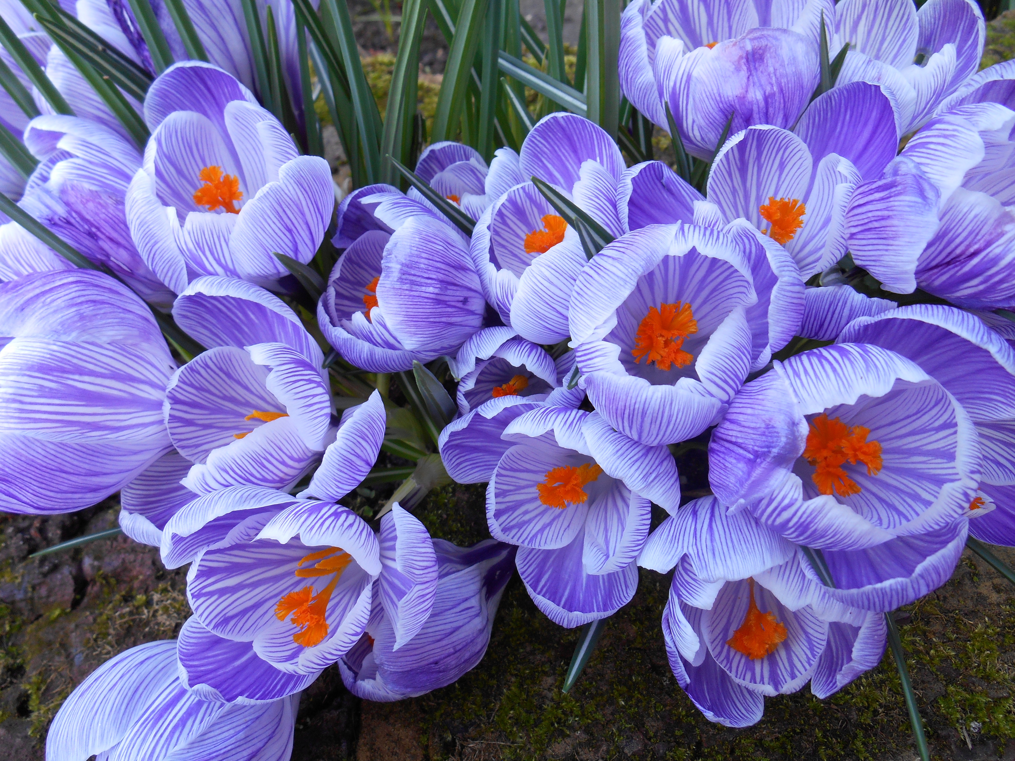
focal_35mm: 26
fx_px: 762
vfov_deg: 53.1
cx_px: 508
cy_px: 380
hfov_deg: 67.3
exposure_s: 1/30
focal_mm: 4.7
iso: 100
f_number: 3.4
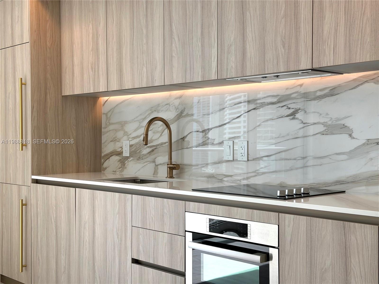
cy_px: 142
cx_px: 190
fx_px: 526
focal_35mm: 48
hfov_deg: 39.7
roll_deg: +0.5
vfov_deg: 30.3
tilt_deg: -1.0
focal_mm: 6.76
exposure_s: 1/469
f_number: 1.78
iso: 64
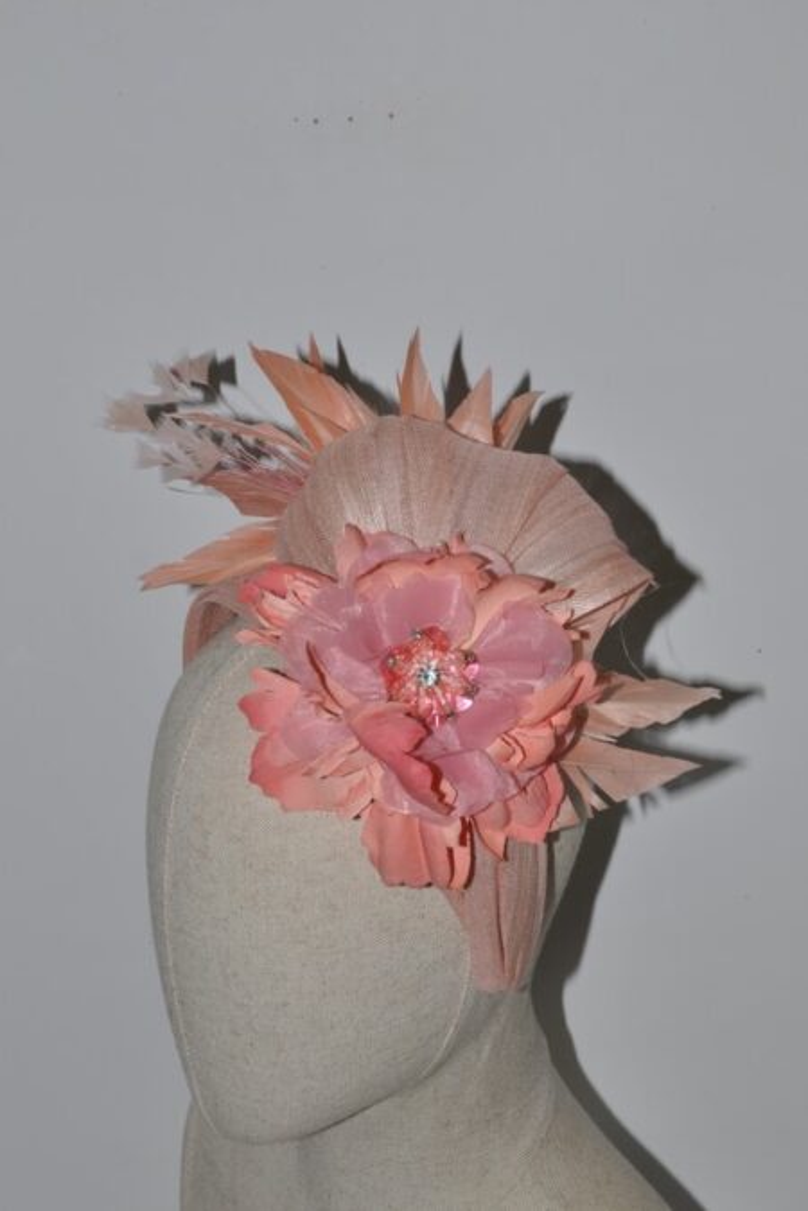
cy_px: 606
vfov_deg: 41.1
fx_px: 1616
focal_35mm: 48
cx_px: 404
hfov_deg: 28.1
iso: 200
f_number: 7.1
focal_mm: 32
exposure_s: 1/60
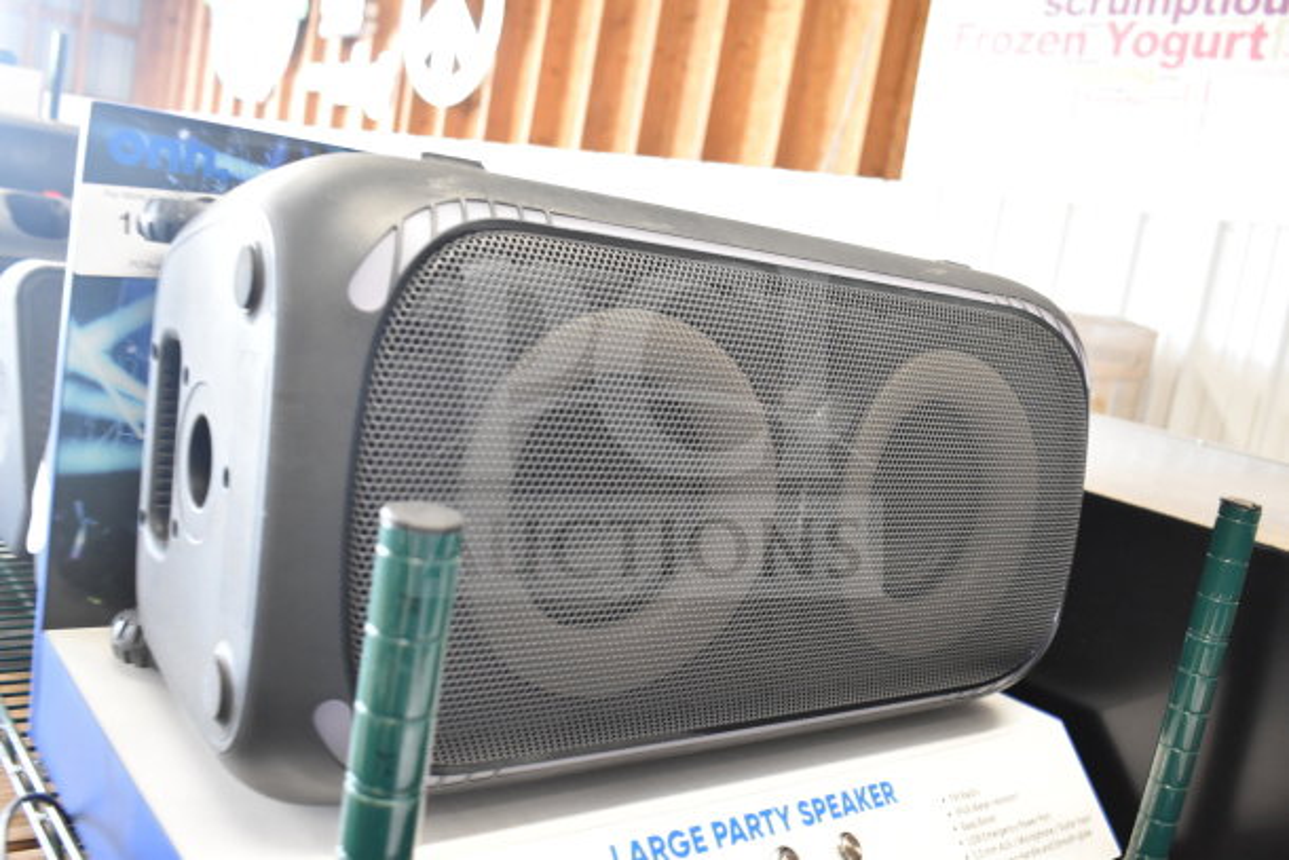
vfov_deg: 48.0
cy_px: 430
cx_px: 644
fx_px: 967
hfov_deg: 67.4
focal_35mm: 27
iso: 1600
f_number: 3.5
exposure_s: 1/30
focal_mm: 18
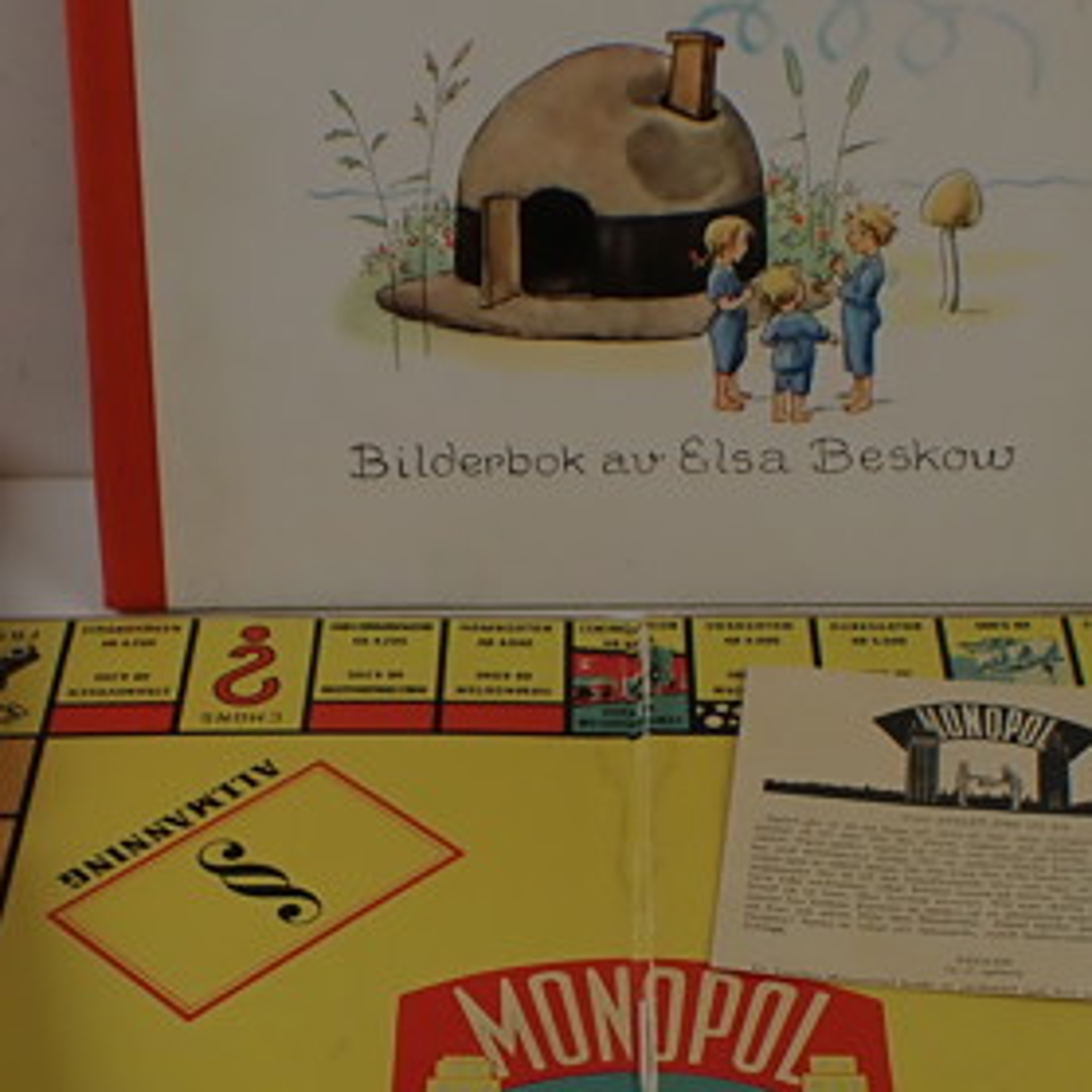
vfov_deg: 22.4
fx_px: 2712
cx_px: 501
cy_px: 920
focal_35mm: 76
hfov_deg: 22.8
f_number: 2.3
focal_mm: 5.4
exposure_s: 1/125
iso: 100
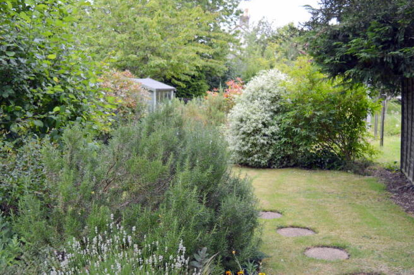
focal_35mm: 44
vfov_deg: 30.8
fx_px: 500
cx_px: 207
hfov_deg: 45.0
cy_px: 138
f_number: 5.6
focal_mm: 29
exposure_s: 1/125
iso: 220
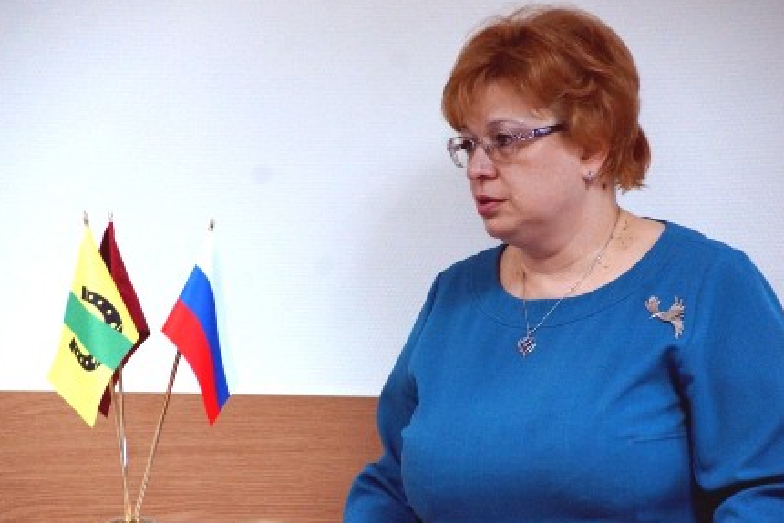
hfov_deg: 9.4
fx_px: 4771
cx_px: 381
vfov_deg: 6.3
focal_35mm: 219
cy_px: 262
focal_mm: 140
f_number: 6.3
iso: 2000
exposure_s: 1/100
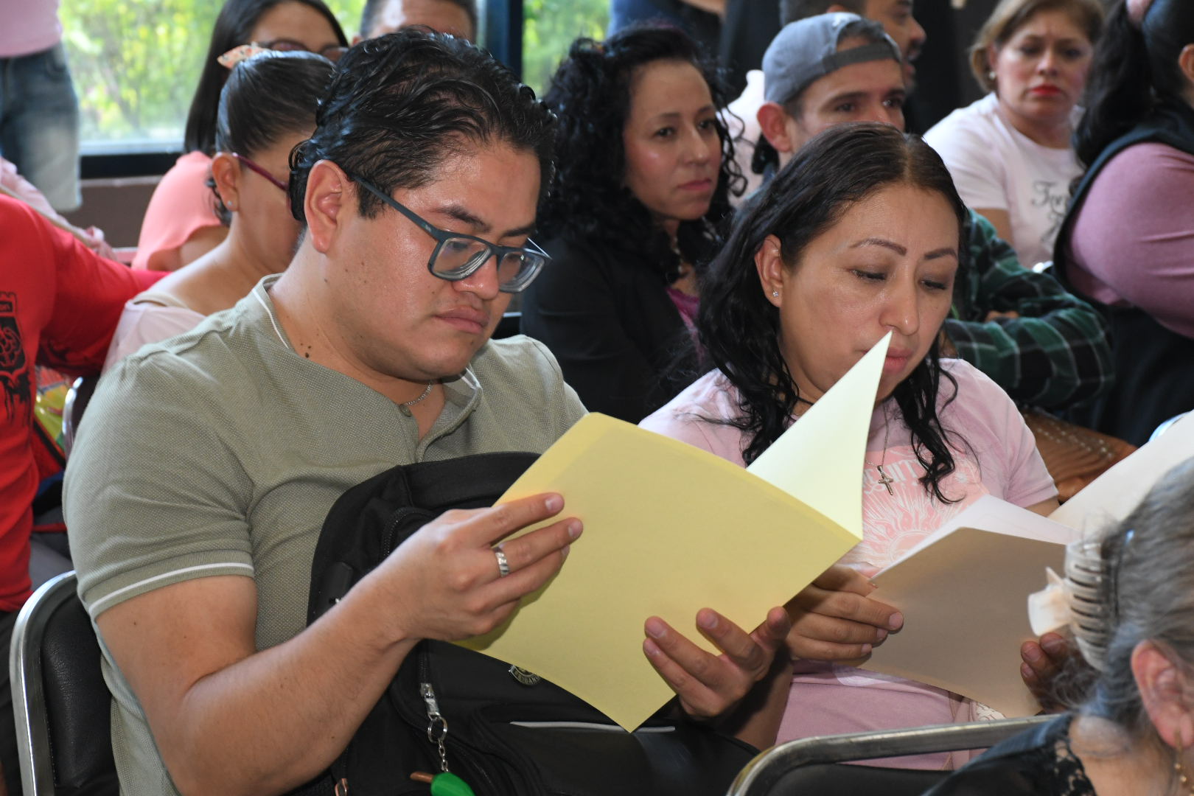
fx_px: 3482
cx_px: 597
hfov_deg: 19.5
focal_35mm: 105
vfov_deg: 13.0
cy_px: 398
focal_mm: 70
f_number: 7.1
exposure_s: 1/125
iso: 1600
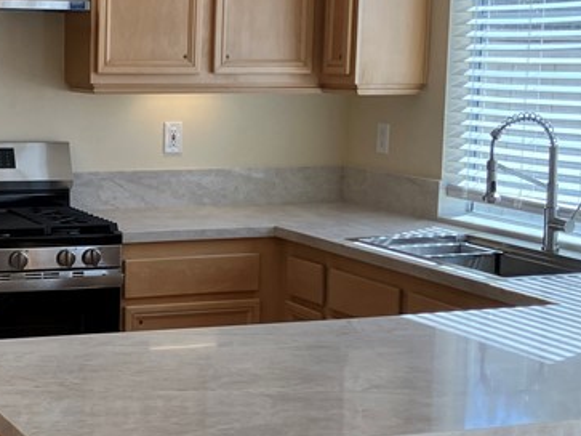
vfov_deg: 18.7
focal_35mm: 79
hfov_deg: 24.0
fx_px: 1326
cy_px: 212
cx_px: 54
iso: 32
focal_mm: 3.99
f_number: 1.8
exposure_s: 1/333
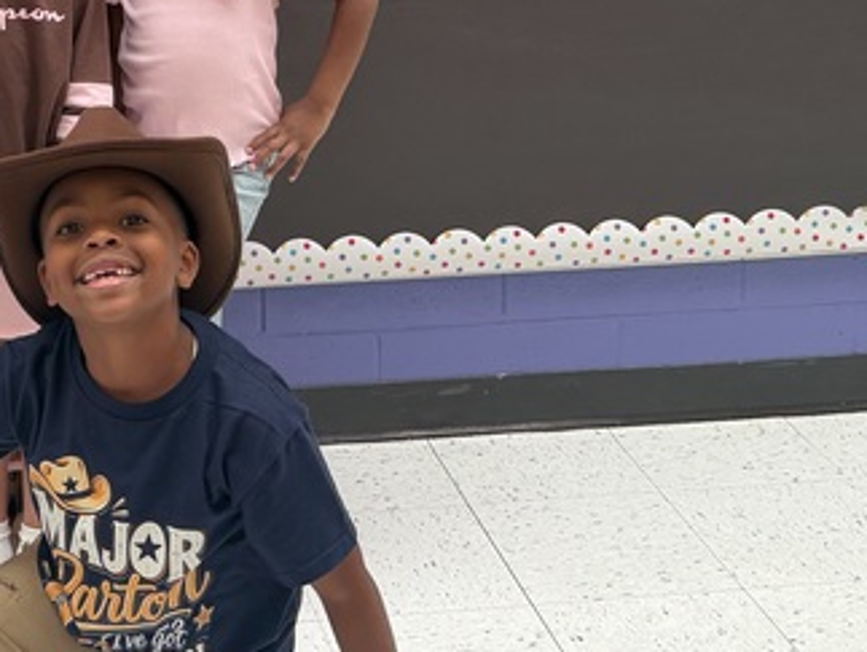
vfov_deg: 18.9
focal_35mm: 76
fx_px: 1906
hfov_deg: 24.6
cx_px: 30
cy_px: 13
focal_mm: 6.76
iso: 125
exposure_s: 1/120
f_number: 1.78
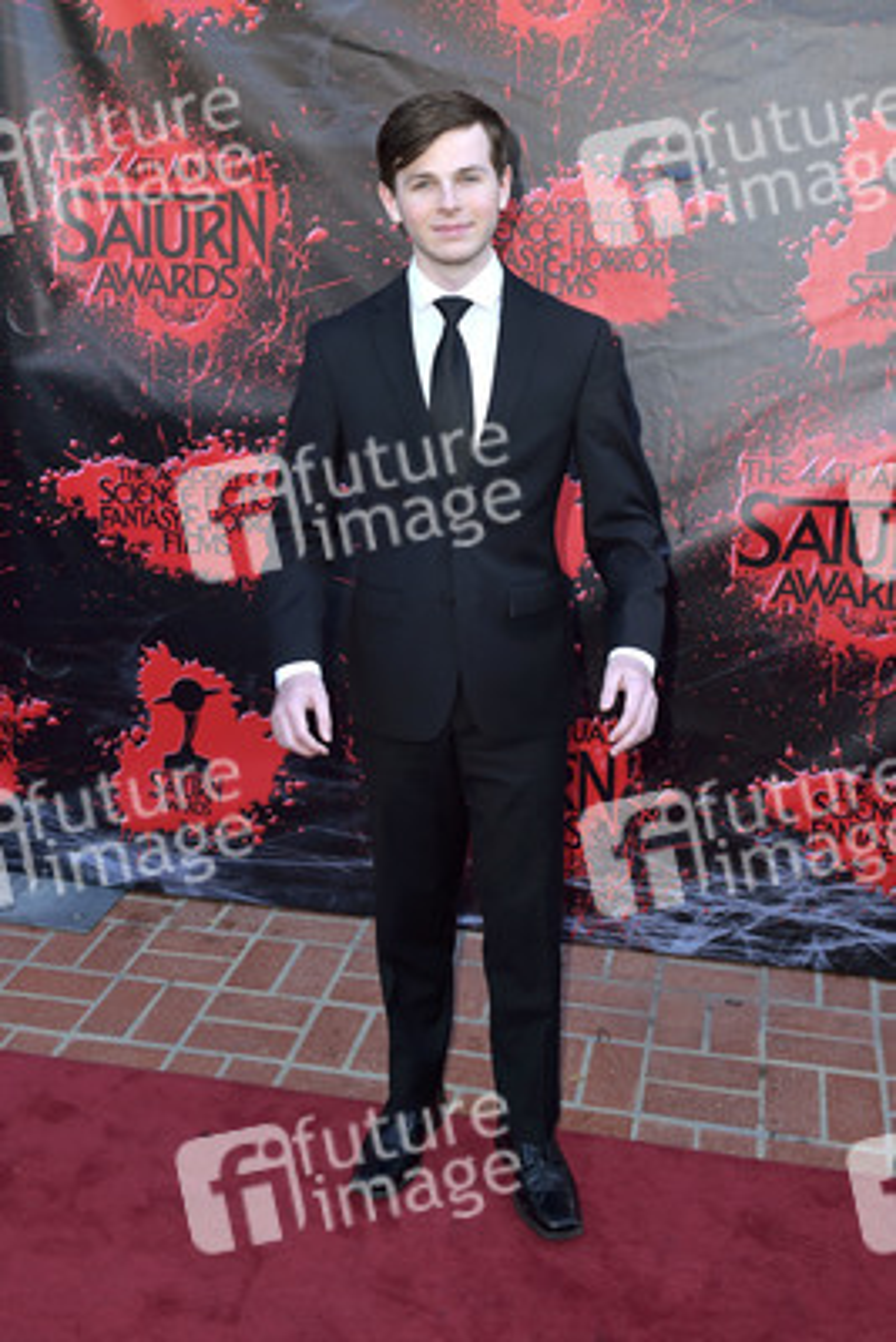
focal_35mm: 32
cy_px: 671
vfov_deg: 58.7
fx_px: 1194
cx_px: 448
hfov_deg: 41.1
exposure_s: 1/250
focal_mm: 32
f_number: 6.3
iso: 250
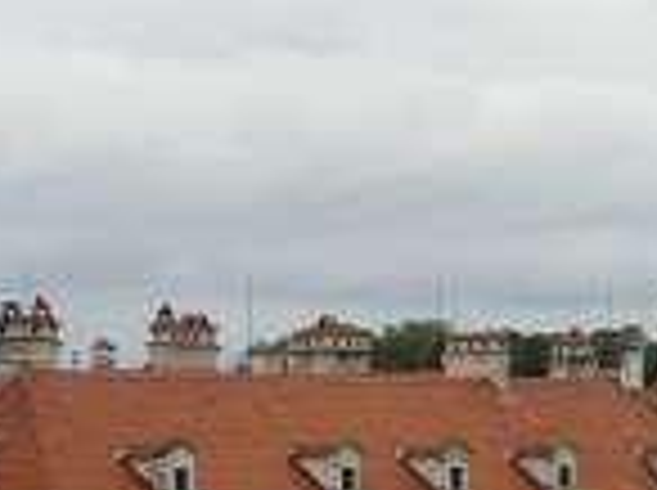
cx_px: 976
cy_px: 312
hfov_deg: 7.2
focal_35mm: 271
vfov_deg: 5.5
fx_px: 5135
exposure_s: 1/350
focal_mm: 14.3
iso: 100
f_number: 4.4
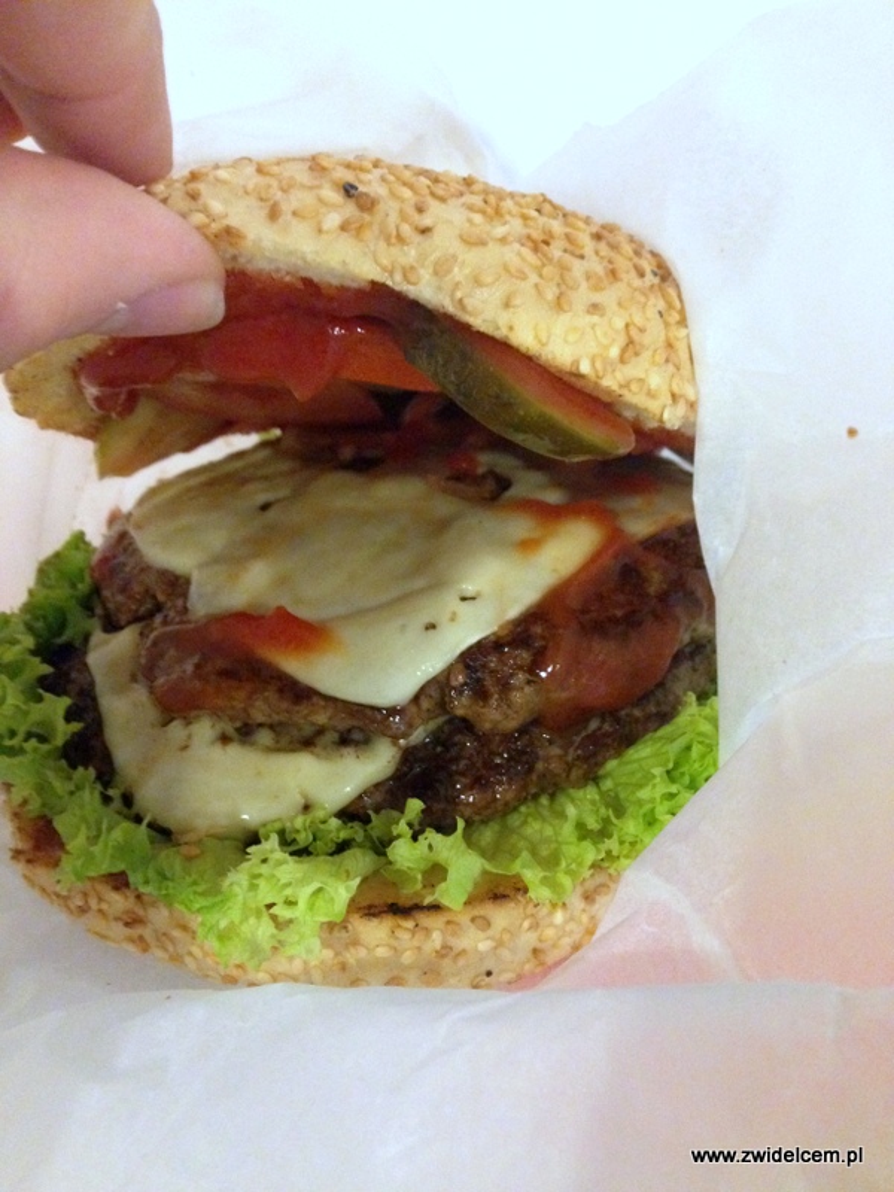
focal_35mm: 33
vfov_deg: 55.4
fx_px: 1136
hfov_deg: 42.9
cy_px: 596
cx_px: 447
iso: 800
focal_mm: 4.12
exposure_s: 1/15
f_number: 2.4
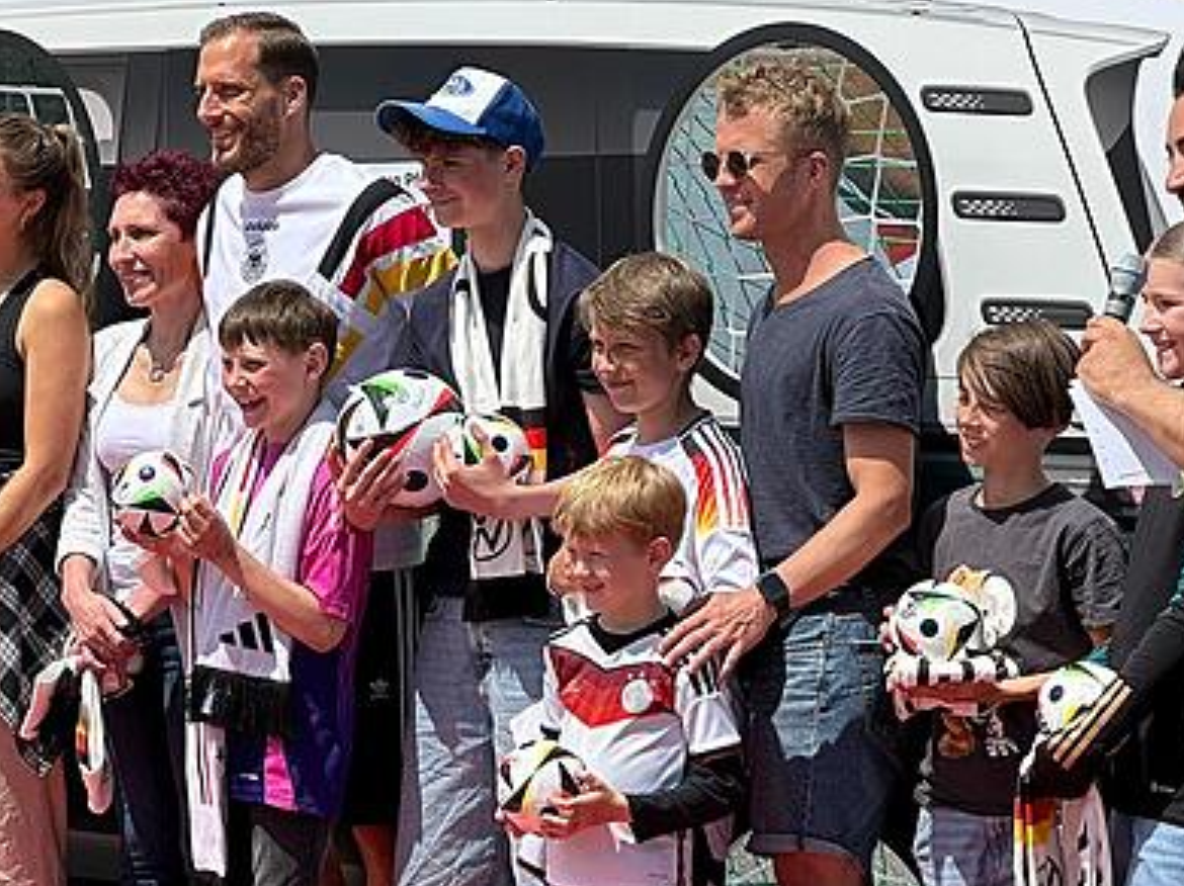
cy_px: 501
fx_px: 5401
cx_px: 425
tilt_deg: -2.3
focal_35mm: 158
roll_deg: -0.1
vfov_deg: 9.4
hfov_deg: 12.5
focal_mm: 9
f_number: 2.8
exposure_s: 1/881
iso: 32
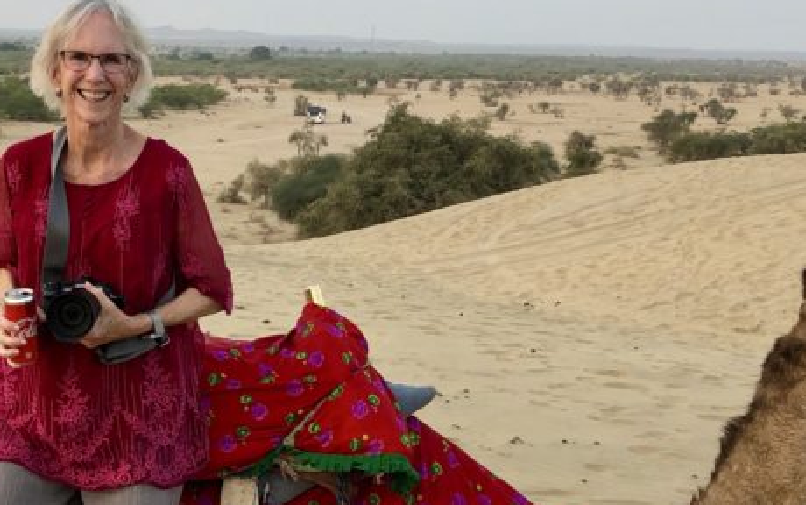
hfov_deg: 30.9
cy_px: 238
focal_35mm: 66
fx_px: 1450
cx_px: 308
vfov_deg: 19.7
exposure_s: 1/120
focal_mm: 3.99
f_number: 1.8
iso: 32
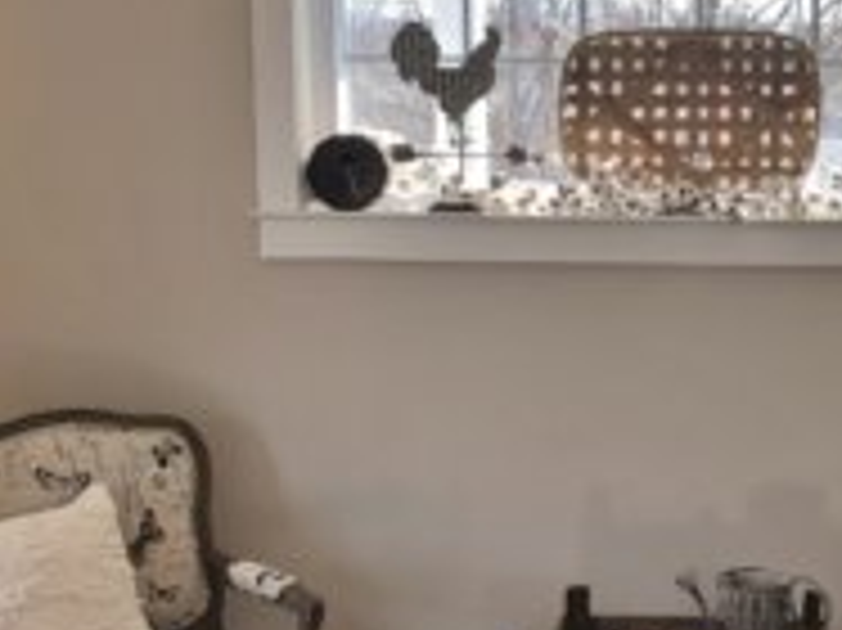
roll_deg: -0.5
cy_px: 360
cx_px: 747
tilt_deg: -6.3
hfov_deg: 30.8
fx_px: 1459
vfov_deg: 24.4
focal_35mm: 60
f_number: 1.8
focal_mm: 3.99
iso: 64
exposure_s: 1/120
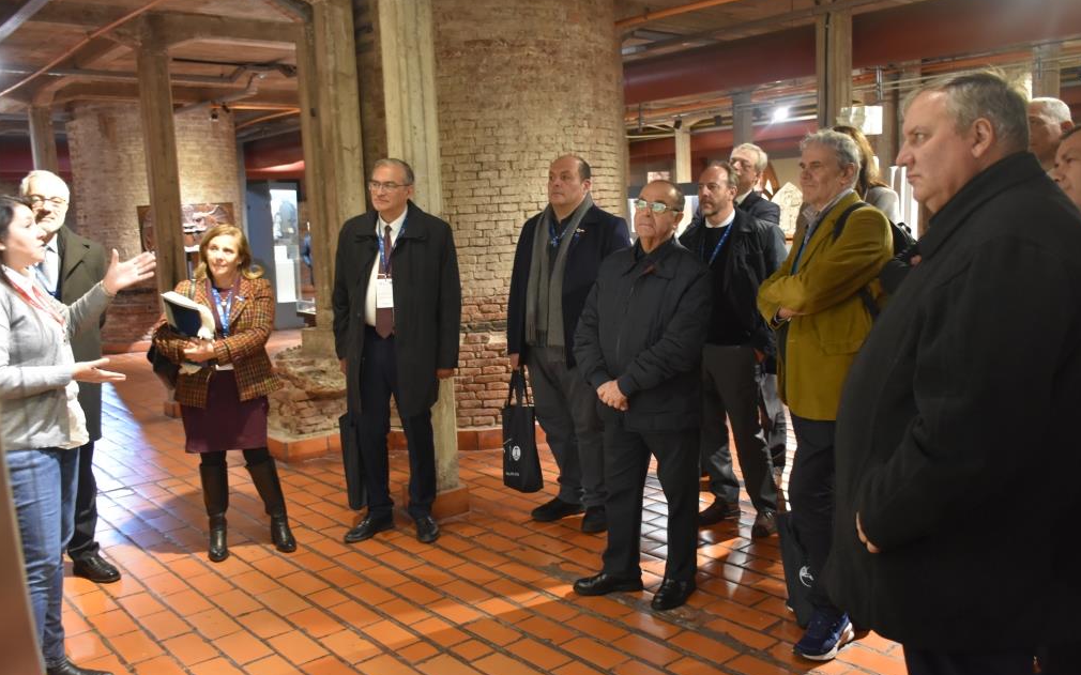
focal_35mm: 31
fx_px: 913
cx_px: 545
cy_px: 319
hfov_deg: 61.2
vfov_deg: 40.6
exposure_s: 1/13
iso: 1600
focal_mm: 20
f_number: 3.5
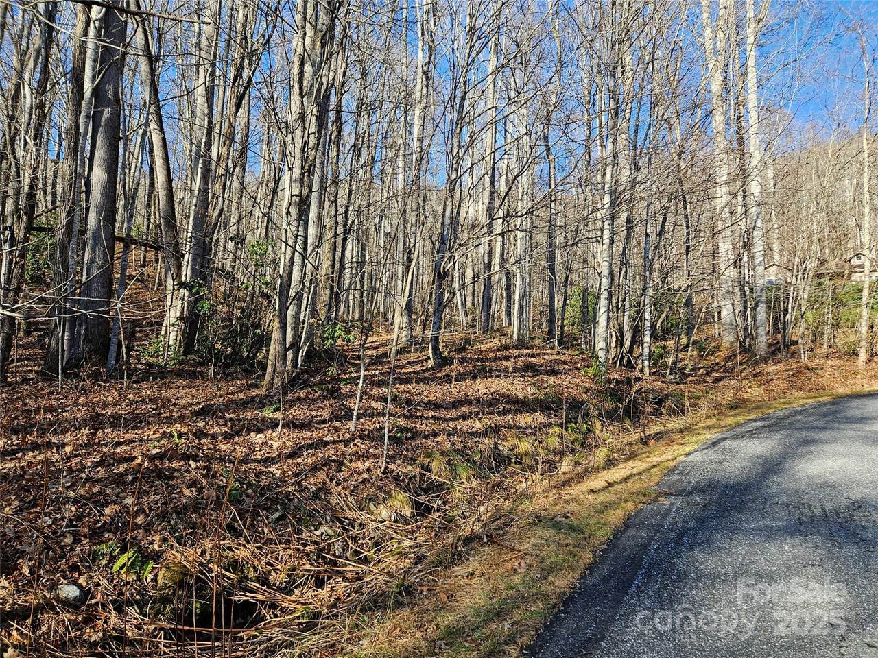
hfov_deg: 73.9
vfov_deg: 58.9
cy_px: 329
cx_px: 439
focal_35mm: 23
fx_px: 583
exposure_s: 1/303
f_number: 1.8
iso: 25
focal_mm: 5.4
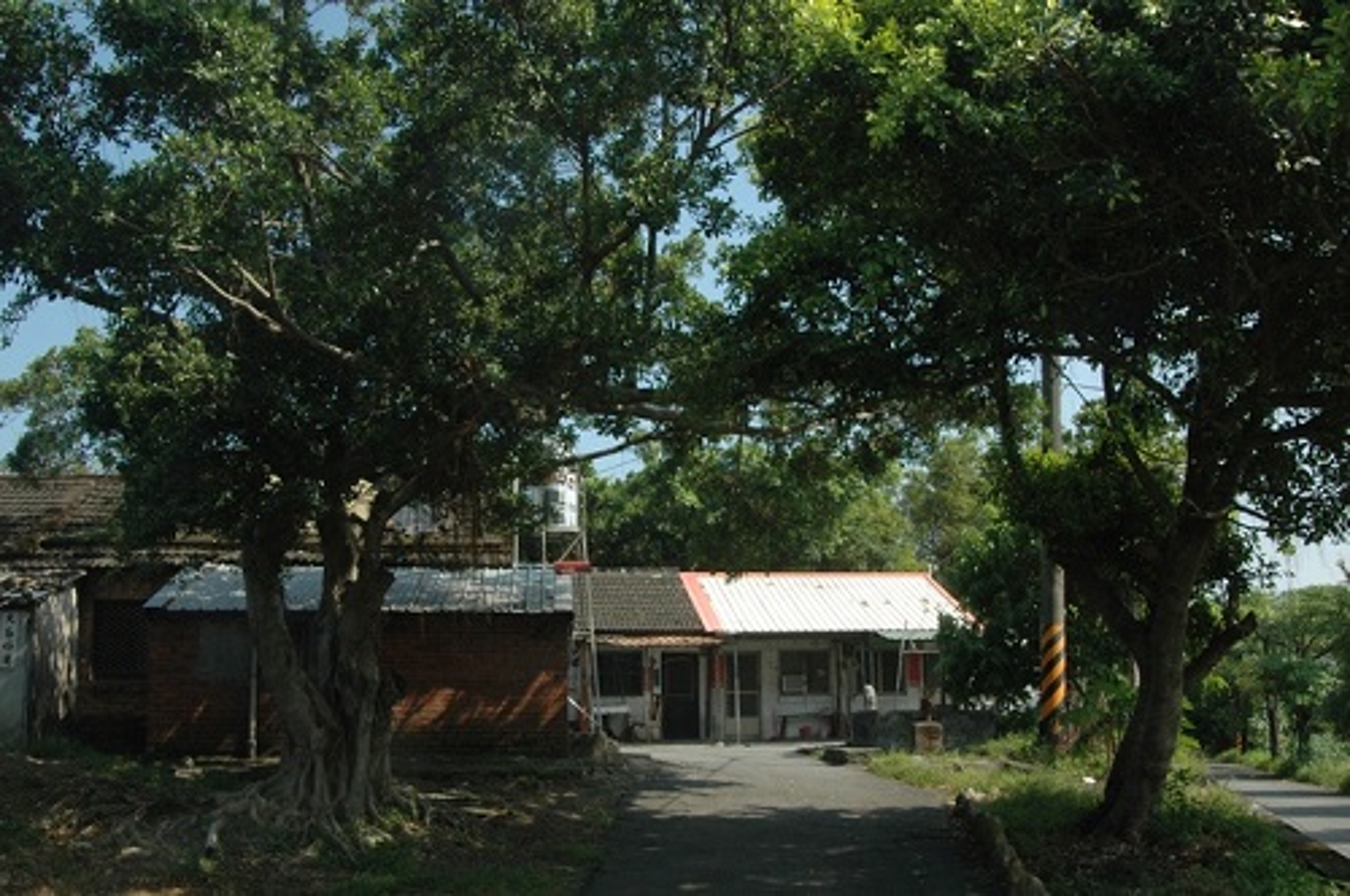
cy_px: 448
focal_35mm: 36
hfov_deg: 53.2
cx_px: 675
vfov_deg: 36.8
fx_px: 1348
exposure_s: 1/125
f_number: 16
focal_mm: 24
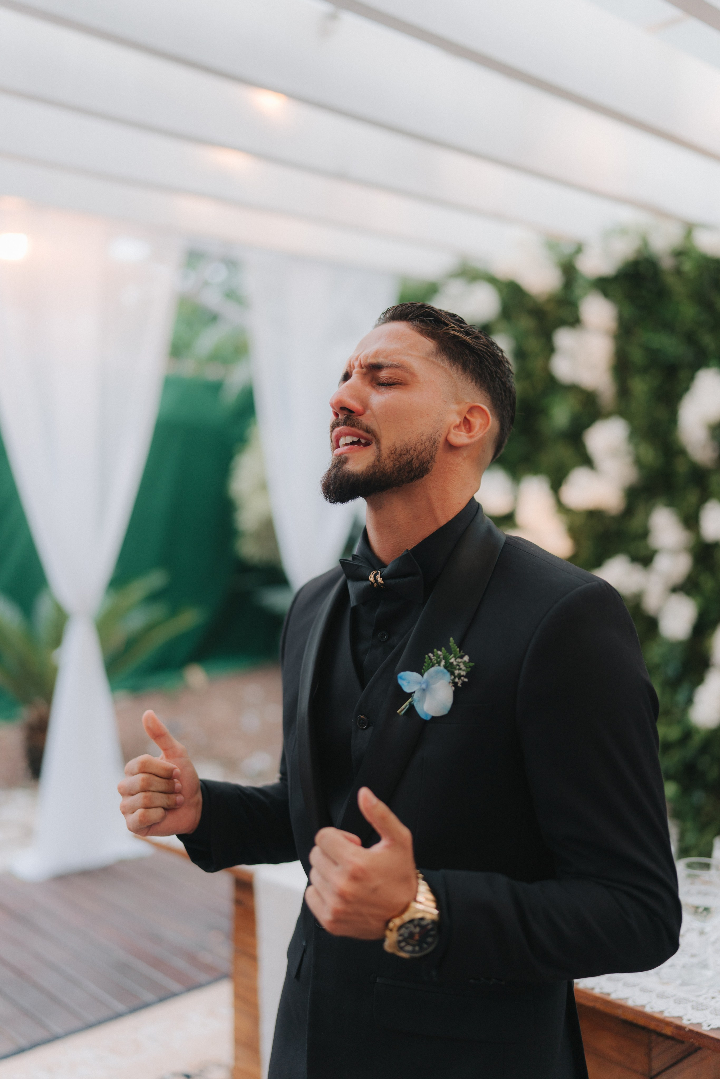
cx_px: 360
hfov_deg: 37.9
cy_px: 540
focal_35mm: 35
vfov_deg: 54.4
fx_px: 1050
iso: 125
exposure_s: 1/250
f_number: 1.4
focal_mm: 35
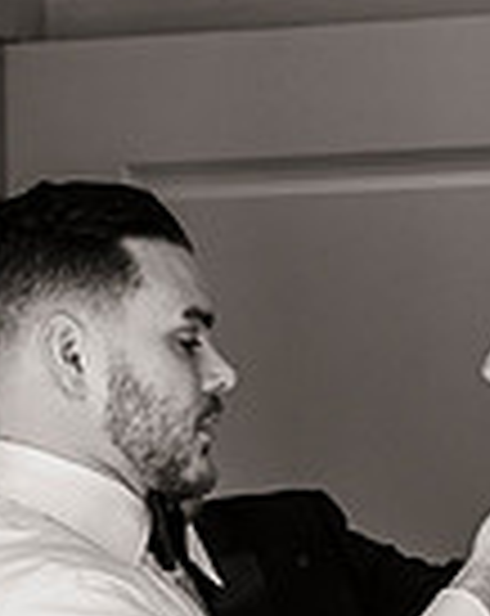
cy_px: 465
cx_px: 85
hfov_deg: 7.7
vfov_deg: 9.7
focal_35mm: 199
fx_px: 3620
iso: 800
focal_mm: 50
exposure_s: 1/160
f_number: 3.2
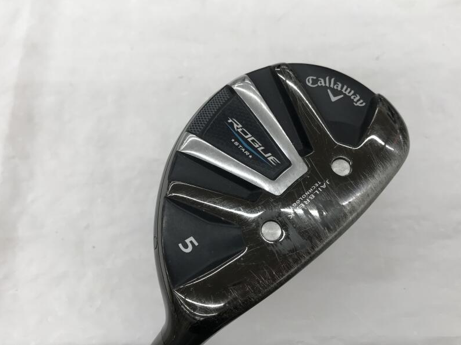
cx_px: 232
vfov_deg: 41.8
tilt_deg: -67.7
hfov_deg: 54.0
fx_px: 453
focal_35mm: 34
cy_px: 167
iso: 32
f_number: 1.8
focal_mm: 3.99
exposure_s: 1/100
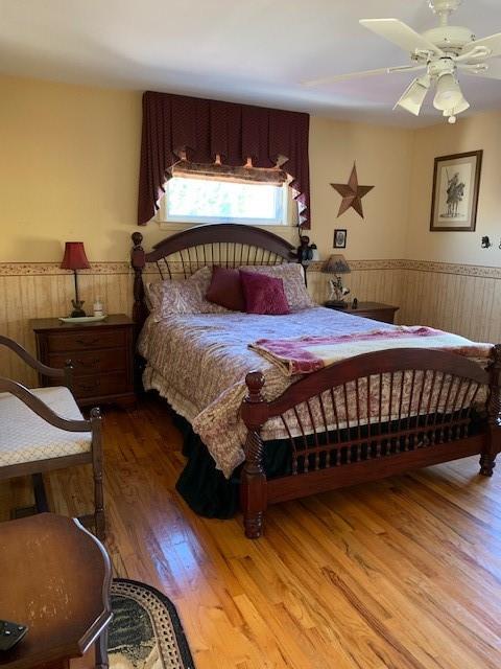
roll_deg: -0.3
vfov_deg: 67.3
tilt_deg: -11.7
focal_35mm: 26
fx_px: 502
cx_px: 250
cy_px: 334
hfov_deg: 53.1
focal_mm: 4.25
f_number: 1.8
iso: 400
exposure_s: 1/41
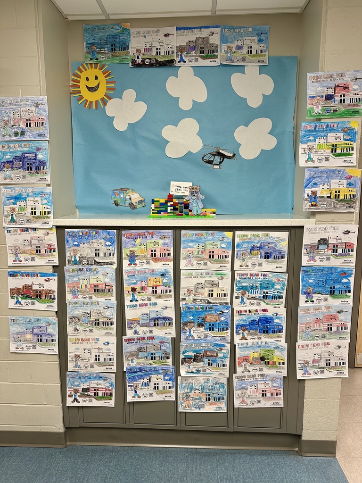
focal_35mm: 24
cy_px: 242
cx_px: 181
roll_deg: -0.3
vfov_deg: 71.6
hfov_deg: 56.8
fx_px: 335
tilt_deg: -9.4
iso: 160
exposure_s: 1/120
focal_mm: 6.86
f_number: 1.78
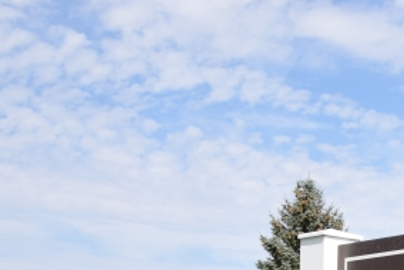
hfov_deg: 18.6
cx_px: 633
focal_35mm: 95
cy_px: 418
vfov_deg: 13.5
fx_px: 1067
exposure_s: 1/200
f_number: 9
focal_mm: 18
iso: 100
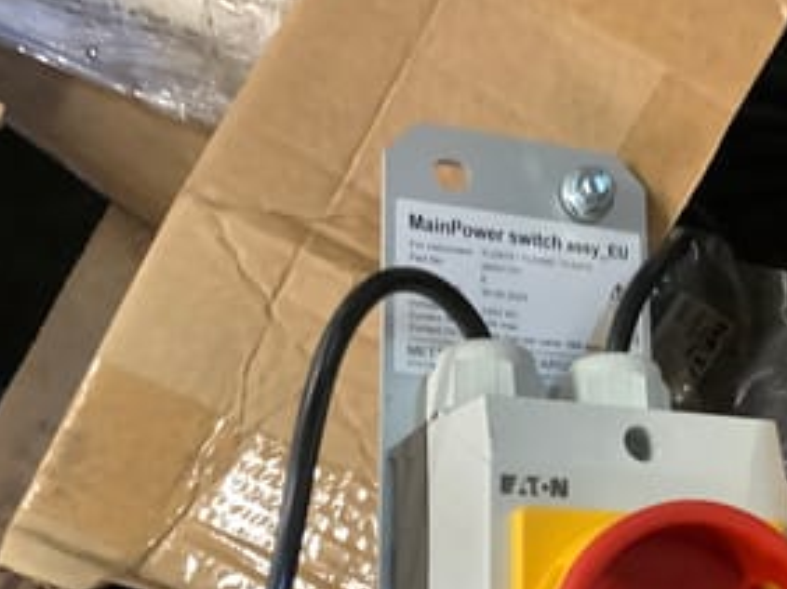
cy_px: 448
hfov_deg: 34.5
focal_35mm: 55
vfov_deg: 26.2
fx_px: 1249
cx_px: 555
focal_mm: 3.3
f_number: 2.4
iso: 400
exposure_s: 1/33
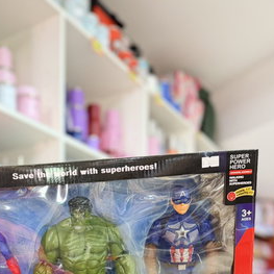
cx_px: 77
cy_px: 277
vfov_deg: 35.3
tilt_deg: -0.5
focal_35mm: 43
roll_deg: -0.4
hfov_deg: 38.4
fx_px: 385
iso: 640
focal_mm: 6.76
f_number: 1.78
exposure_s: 1/50
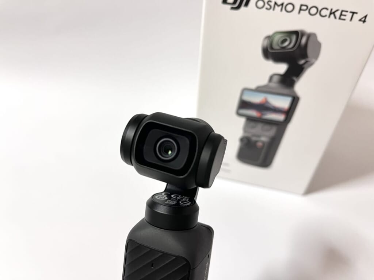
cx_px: 187
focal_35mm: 26
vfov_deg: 53.1
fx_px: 281
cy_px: 140
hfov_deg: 67.3
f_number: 1.6
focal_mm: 5.1
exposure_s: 1/60
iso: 200
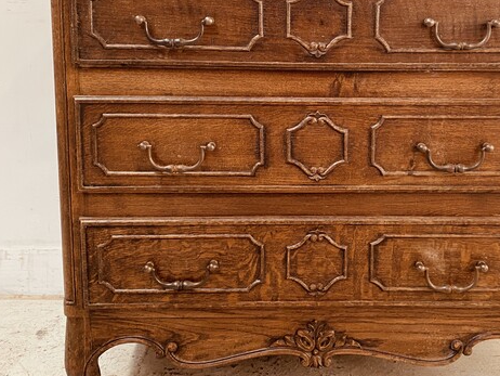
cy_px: 167
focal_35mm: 36
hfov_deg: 50.7
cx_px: 318
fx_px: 520
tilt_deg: -12.0
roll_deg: -1.3
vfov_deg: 39.6
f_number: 1.8
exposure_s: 1/60
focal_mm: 4.25
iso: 250
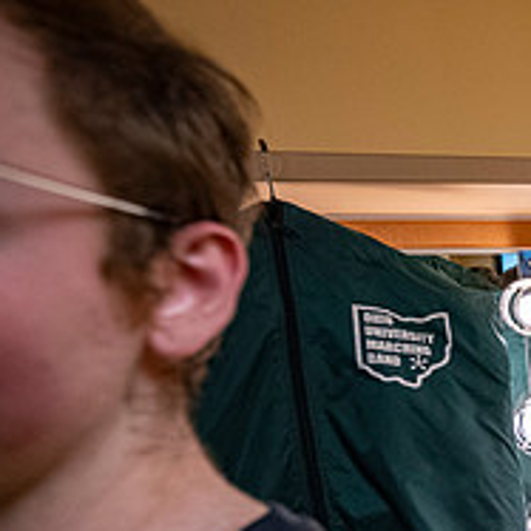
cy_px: 390
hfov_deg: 29.0
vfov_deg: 43.6
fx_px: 642
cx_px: 789
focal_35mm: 37
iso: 1250
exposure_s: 1/160
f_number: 4
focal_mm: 14
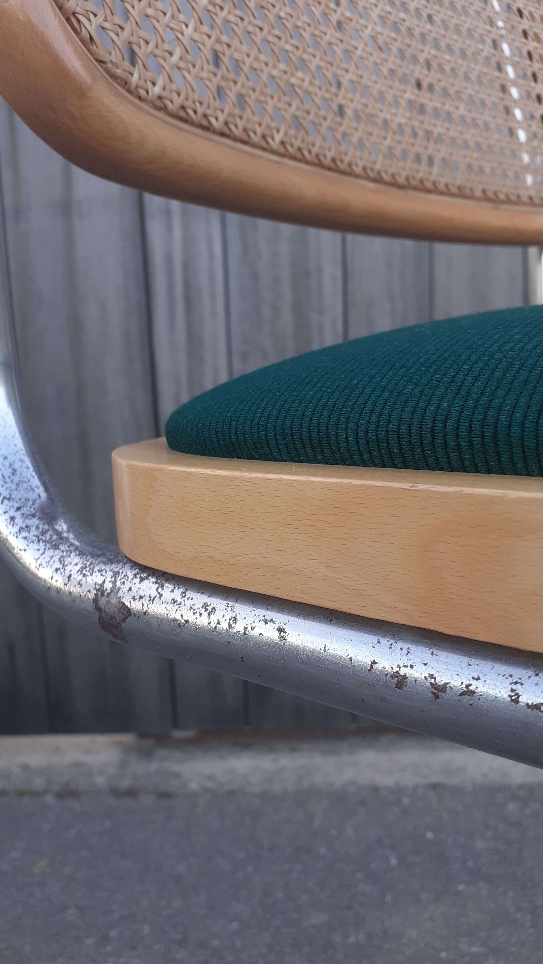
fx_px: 768
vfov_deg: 64.3
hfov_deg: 38.9
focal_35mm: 30
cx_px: 230
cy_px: 487
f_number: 1.9
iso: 40
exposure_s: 1/105
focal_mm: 3.6
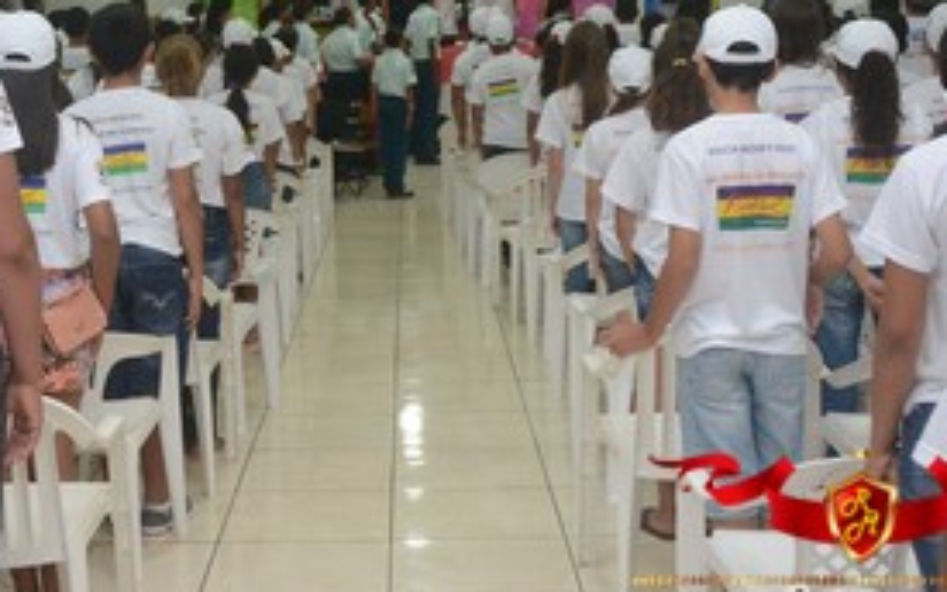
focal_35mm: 60
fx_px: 1549
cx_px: 344
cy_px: 155
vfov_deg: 21.5
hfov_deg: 33.8
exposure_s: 1/100
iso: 1600
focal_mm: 24
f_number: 3.8
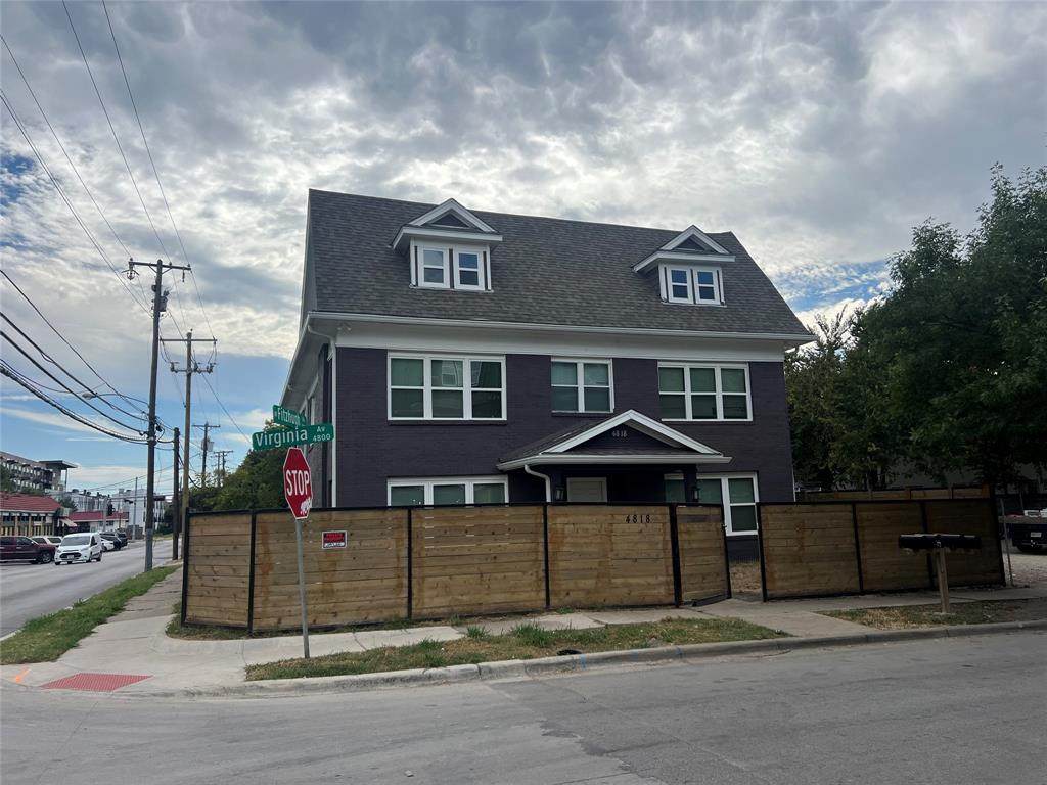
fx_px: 786
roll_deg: +1.4
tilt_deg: +7.9
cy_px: 392
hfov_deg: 67.3
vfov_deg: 53.1
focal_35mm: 26
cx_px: 524
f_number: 1.5
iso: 50
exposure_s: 1/6993
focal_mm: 5.7
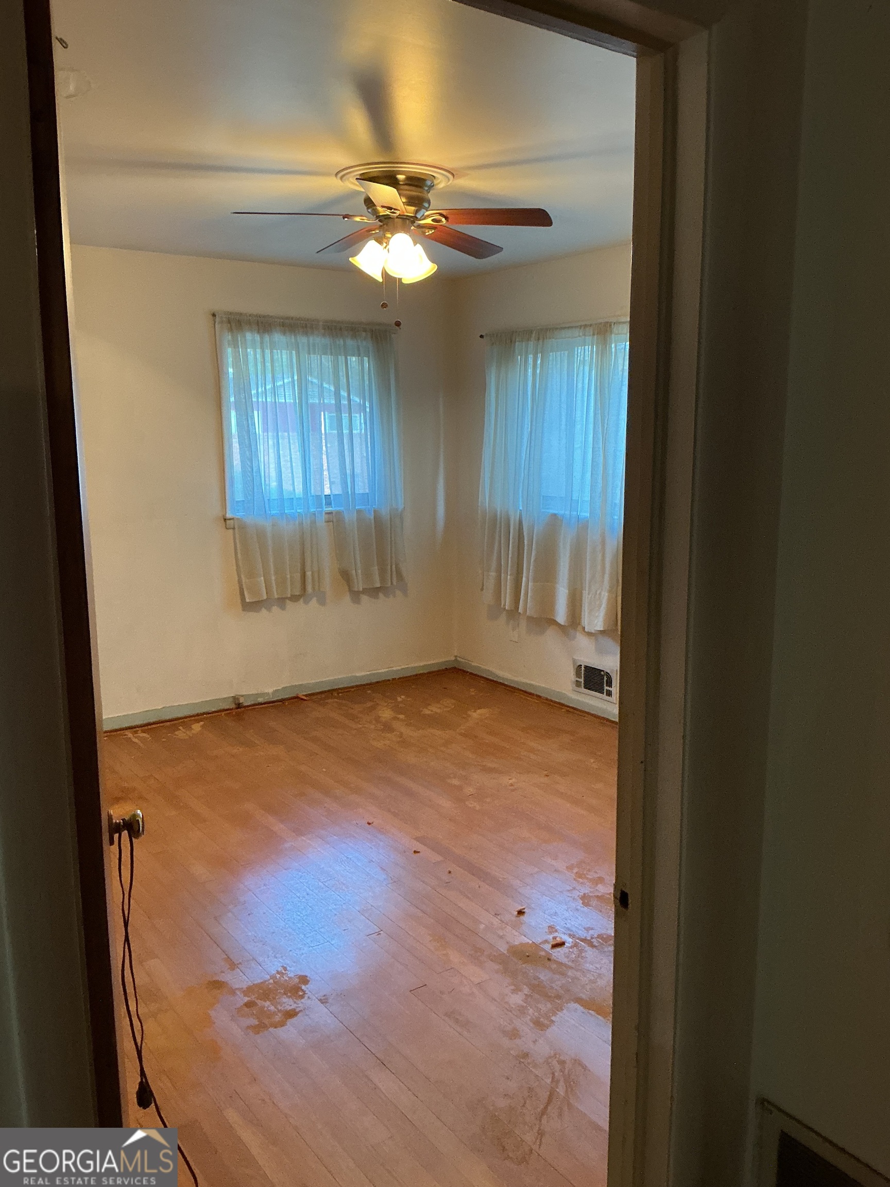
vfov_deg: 61.7
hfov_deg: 48.2
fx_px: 994
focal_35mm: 29
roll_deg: +1.3
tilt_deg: -9.4
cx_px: 445
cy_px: 594
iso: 250
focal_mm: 3
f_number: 1.8
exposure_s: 1/60
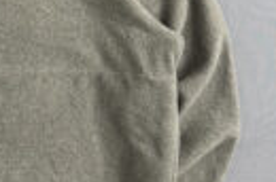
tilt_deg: -86.4
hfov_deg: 25.1
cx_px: -2
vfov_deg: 17.3
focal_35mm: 77
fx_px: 589
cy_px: 4
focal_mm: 6.76
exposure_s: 1/60
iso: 125
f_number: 1.78
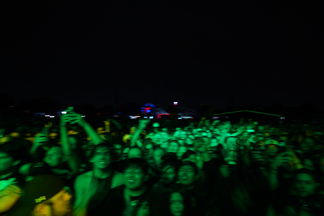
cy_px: 108
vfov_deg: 53.1
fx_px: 216
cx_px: 162
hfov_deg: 73.7
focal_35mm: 24
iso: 400
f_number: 4
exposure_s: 1/30
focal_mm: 24
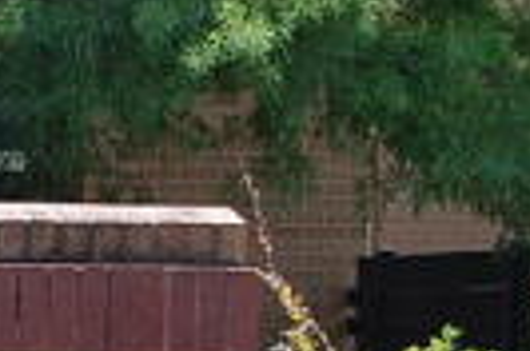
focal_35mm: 447
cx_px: -504
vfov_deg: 3.1
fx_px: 6561
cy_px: 497
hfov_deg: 4.6
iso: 200
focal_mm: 55
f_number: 7.1
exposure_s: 1/200
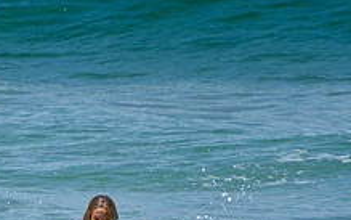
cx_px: -18
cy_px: 309
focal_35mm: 809
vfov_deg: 1.6
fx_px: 7741
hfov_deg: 2.6
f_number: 5.6
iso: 250
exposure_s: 1/2000
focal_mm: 200
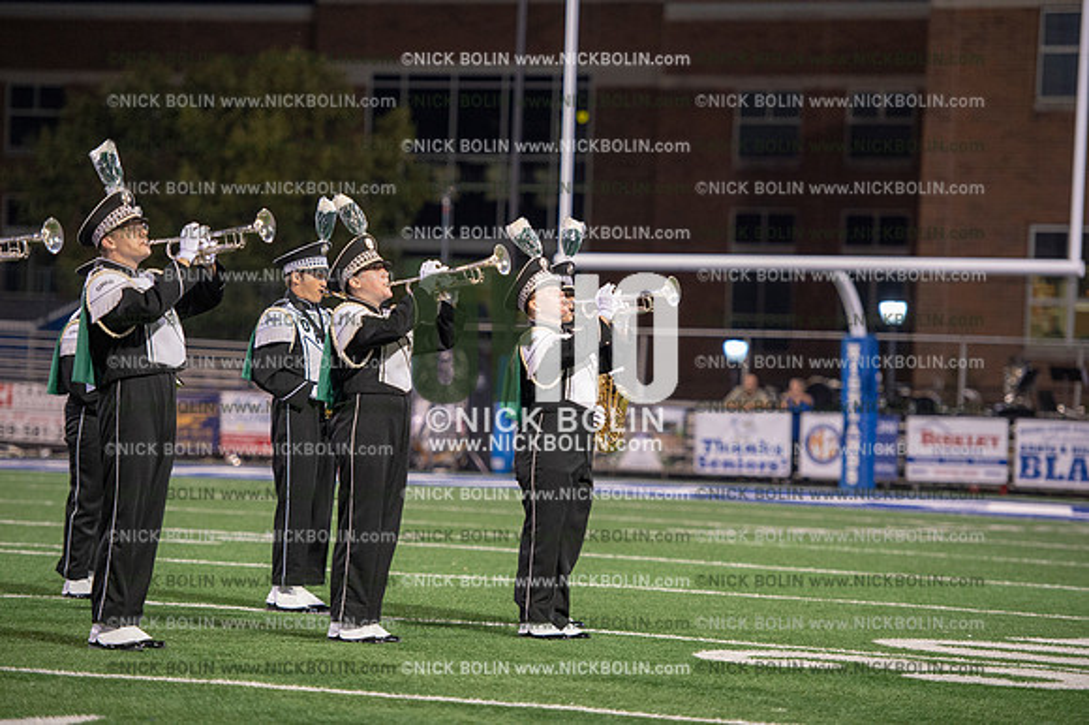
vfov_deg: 8.8
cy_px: 362
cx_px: 544
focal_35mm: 155
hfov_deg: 13.3
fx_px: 4686
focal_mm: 155
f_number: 2.8
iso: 2500
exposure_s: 1/200
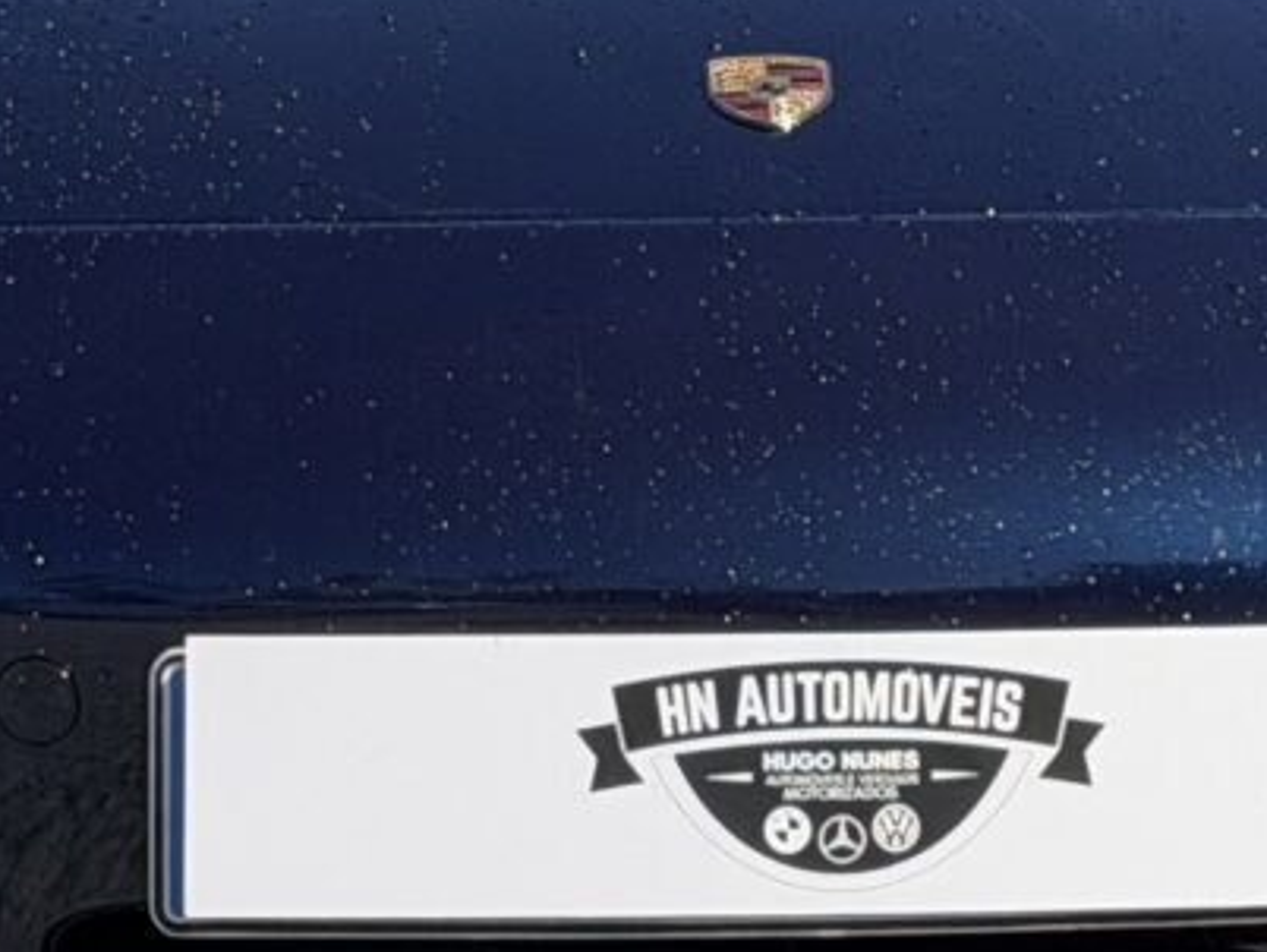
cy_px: -422
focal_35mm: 229
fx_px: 8387
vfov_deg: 6.4
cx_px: 1027
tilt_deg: +0.1
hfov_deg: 8.6
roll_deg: +3.7
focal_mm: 6.76
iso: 80
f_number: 1.78
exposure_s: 1/2976
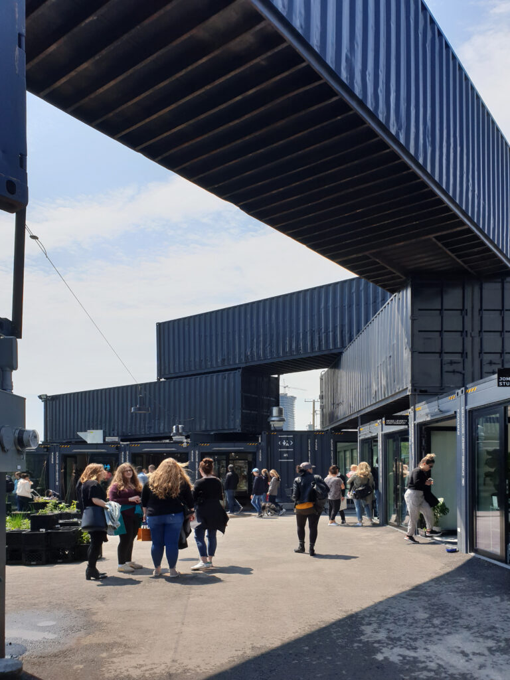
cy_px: 340
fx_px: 511
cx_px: 255
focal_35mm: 26
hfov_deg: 53.1
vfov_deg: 67.3
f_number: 2.4
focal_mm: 4.3
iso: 50
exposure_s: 1/2375
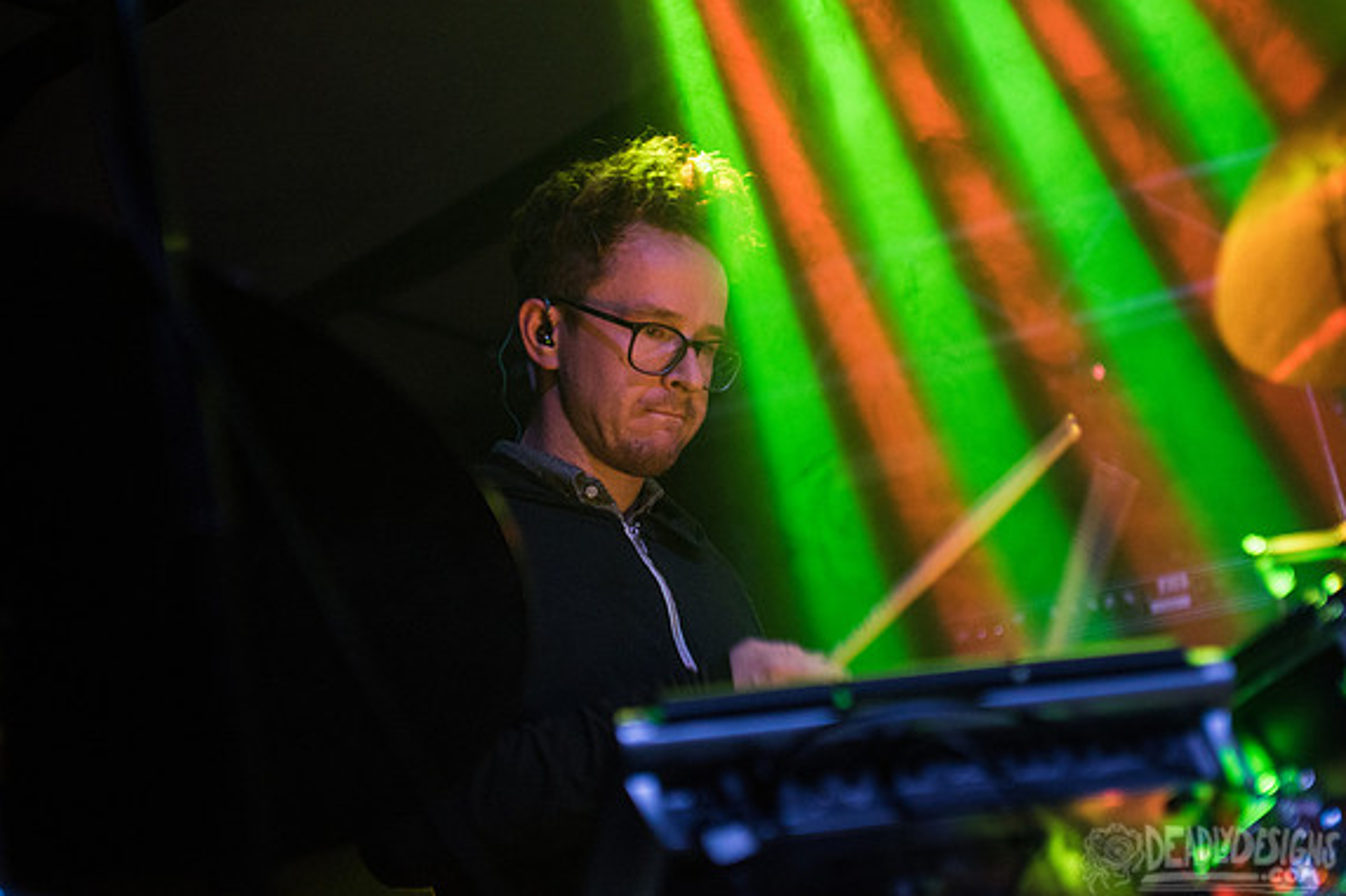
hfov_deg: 28.5
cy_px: 453
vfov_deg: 19.2
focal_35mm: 71
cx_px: 678
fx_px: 2654
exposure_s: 1/160
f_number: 2.8
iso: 3200
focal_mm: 70
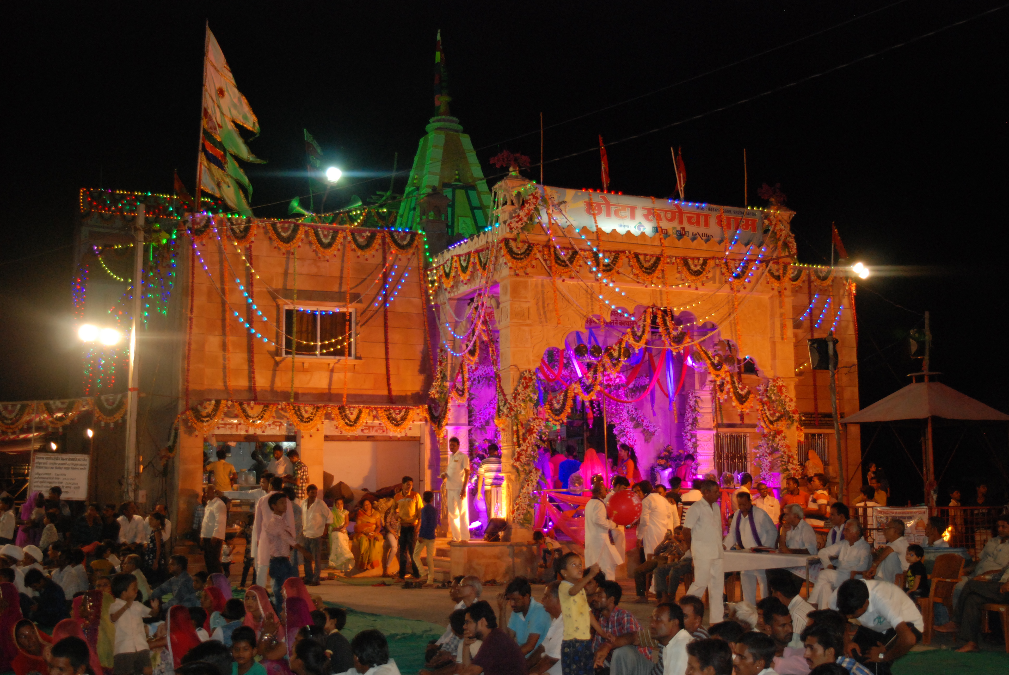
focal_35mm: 44
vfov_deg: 30.9
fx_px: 1221
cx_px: 504
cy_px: 338
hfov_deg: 44.9
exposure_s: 1/100
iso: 800
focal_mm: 29
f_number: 4.2
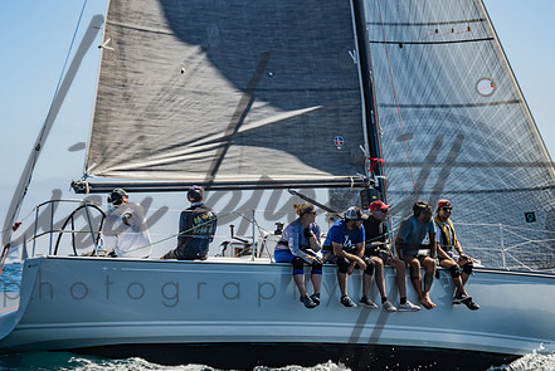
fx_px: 1605
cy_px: 194
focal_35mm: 104
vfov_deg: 13.2
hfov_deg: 19.6
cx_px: 277
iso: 160
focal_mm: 77
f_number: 6.3
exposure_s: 1/500
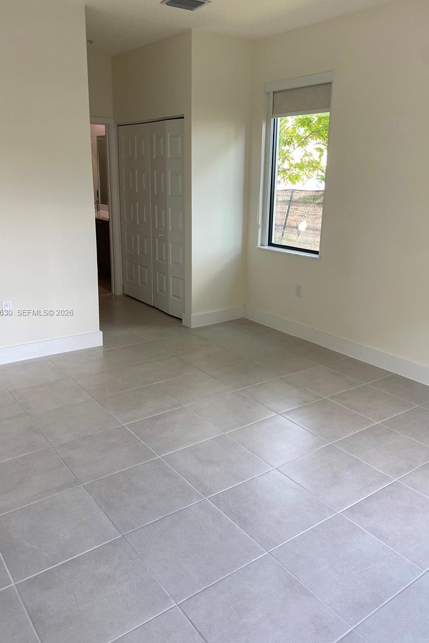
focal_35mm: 28
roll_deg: -1.0
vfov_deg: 65.5
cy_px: 313
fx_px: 500
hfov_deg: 46.4
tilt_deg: -13.8
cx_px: 220
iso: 50
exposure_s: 1/120
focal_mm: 4.25
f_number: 1.8
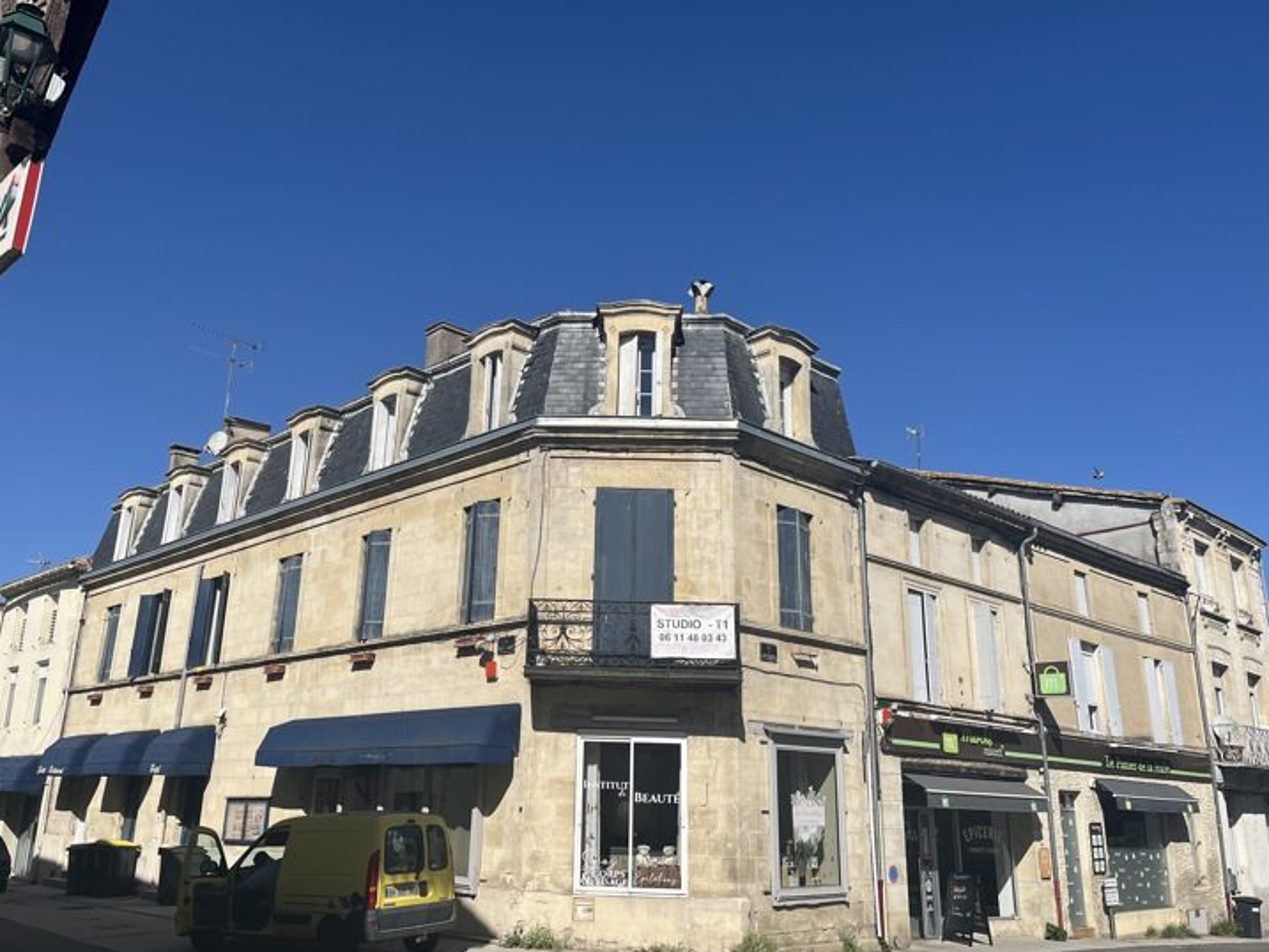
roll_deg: -1.5
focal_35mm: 29
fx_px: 1063
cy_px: 460
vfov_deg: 48.2
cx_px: 595
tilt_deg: +16.7
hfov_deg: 61.6
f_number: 1.6
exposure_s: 1/6173
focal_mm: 5.1
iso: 50
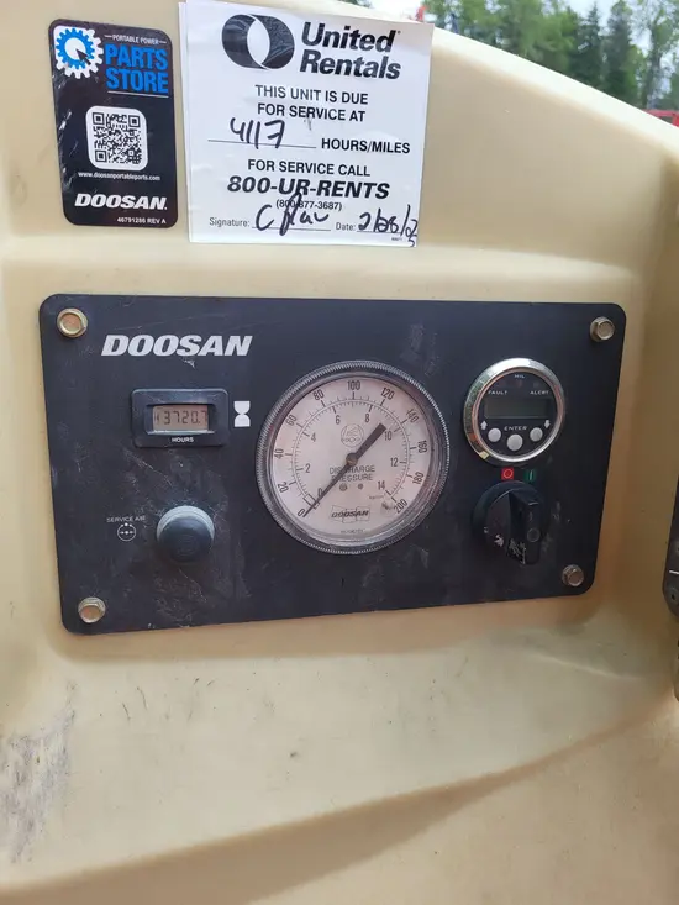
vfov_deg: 67.3
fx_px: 680
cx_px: 340
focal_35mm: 26
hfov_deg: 53.1
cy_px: 452
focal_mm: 5.4
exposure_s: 1/416
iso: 40
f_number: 1.8
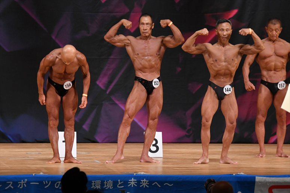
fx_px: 2053
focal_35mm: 255
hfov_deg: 8.1
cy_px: 96
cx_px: 145
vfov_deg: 5.4
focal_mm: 170
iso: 4000
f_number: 5.6
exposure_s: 1/400
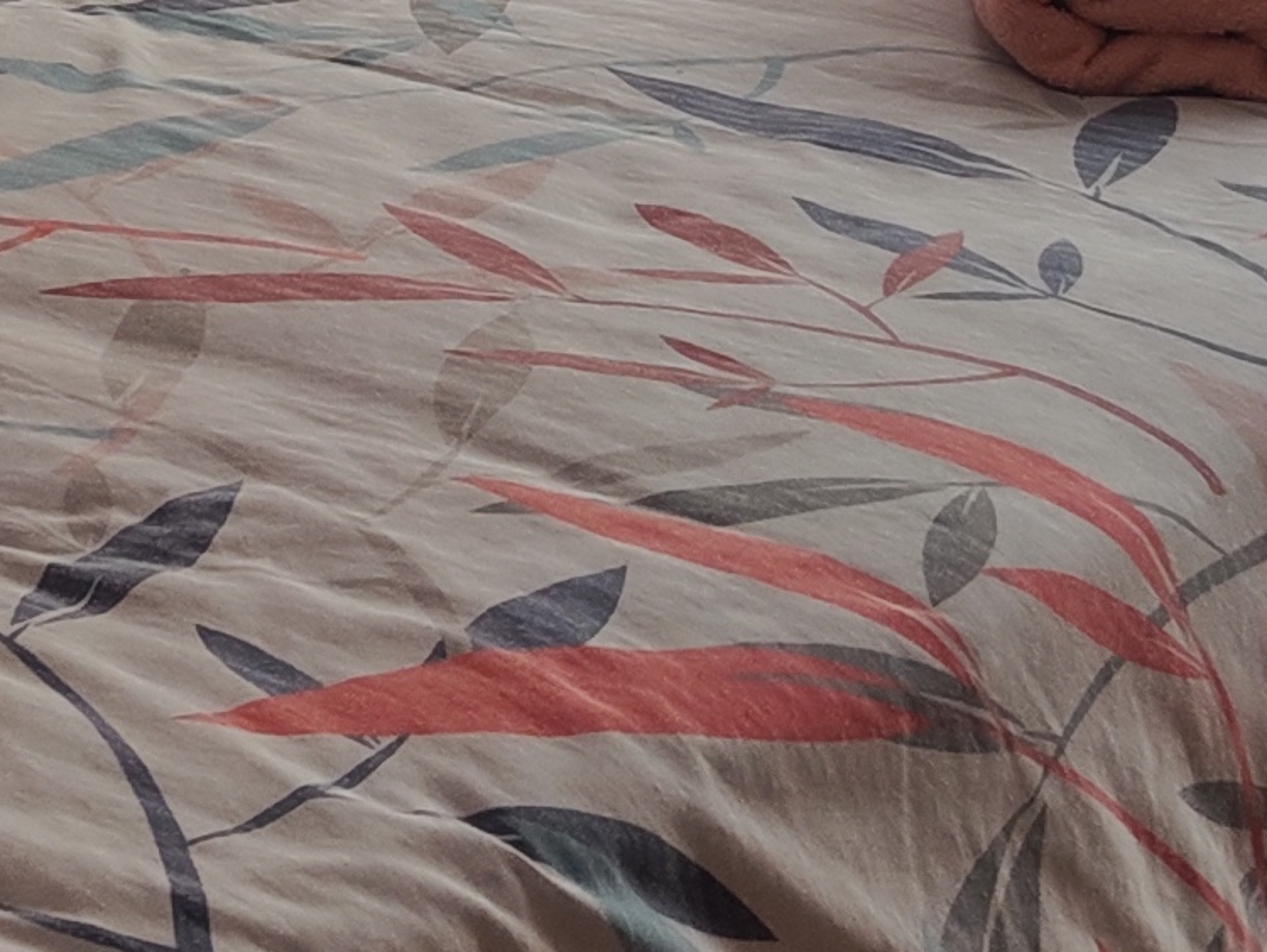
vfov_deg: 10.9
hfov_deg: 14.7
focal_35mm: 131
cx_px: -61
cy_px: -458
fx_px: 4796
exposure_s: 1/288
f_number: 1.88
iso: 50
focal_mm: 5.59
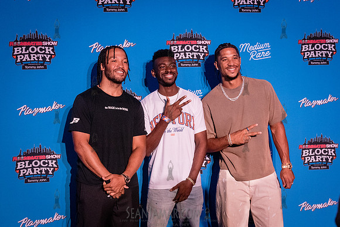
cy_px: 115
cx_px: 158
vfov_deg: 21.4
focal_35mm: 64
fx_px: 600
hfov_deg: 31.6
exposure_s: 1/200
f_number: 3.5
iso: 5000
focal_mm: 45
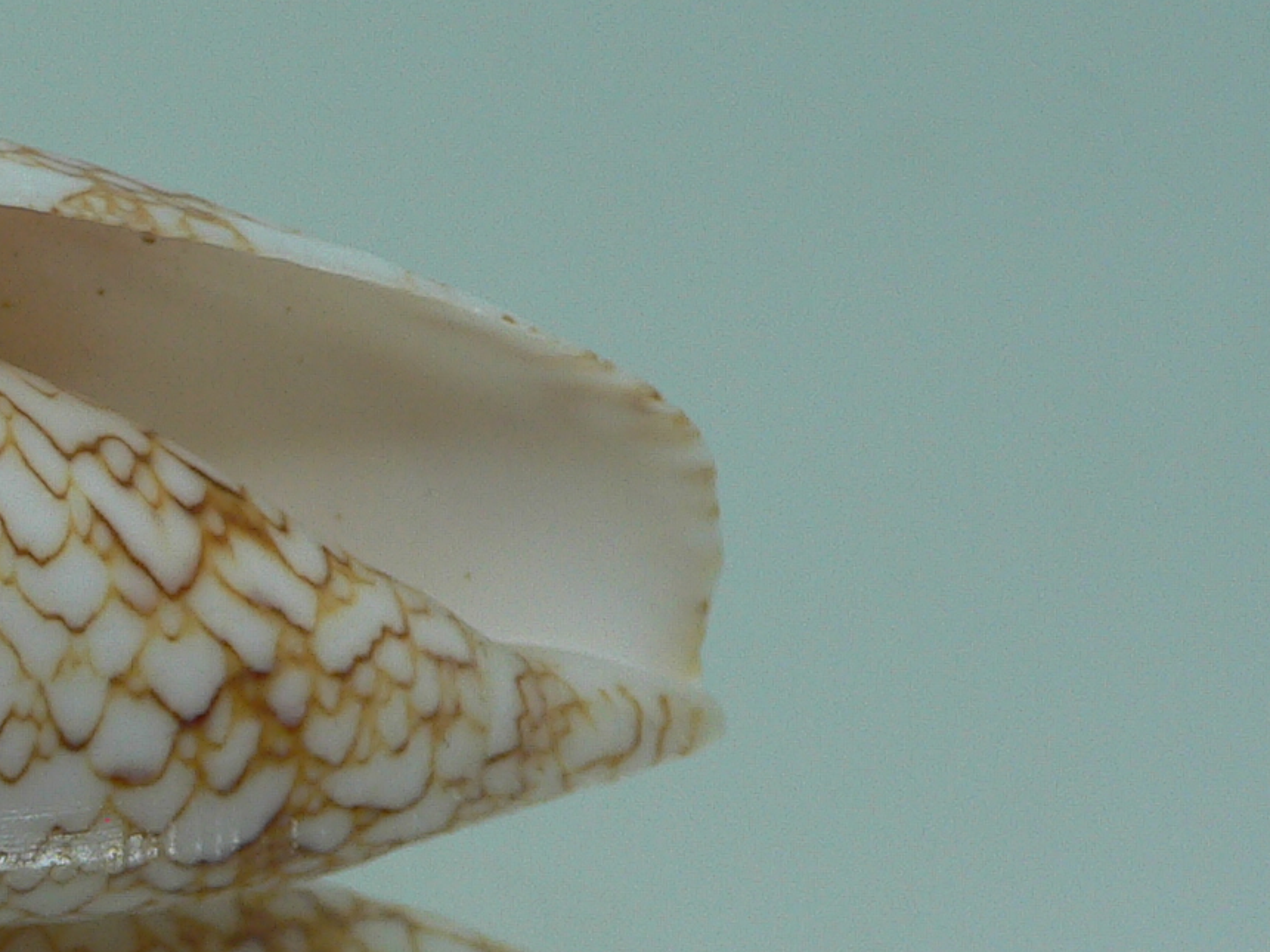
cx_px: -59
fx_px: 3008
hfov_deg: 22.7
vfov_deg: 18.0
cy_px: 601
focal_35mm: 82
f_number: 2.8
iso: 80
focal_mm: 4.6
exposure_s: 1/60
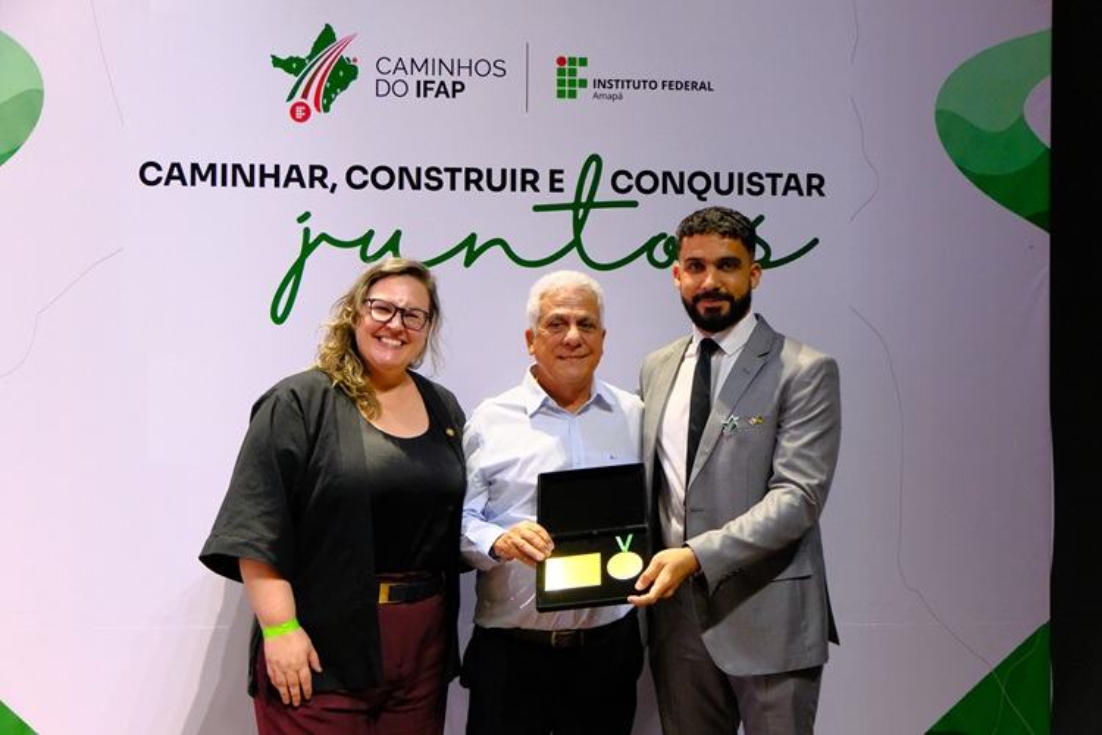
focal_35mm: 43
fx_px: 1316
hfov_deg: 45.4
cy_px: 368
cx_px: 551
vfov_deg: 31.2
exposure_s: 1/100
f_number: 2.8
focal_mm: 28.4
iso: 8000
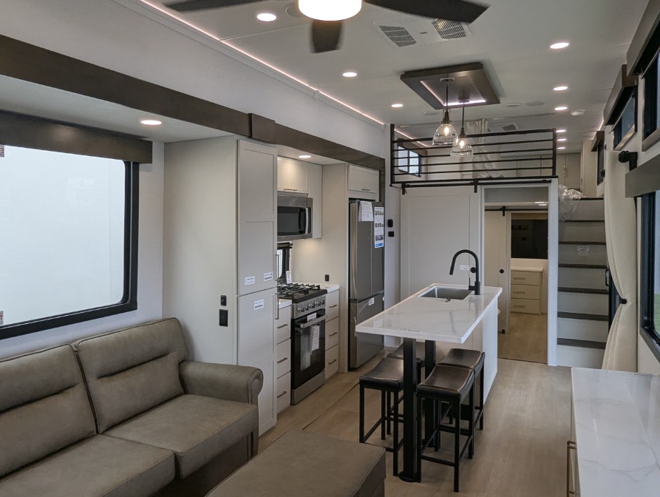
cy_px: 226
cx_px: 323
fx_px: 477
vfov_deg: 54.9
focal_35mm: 25
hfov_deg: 69.3
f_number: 2.2
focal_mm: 2.35
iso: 57
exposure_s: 1/158
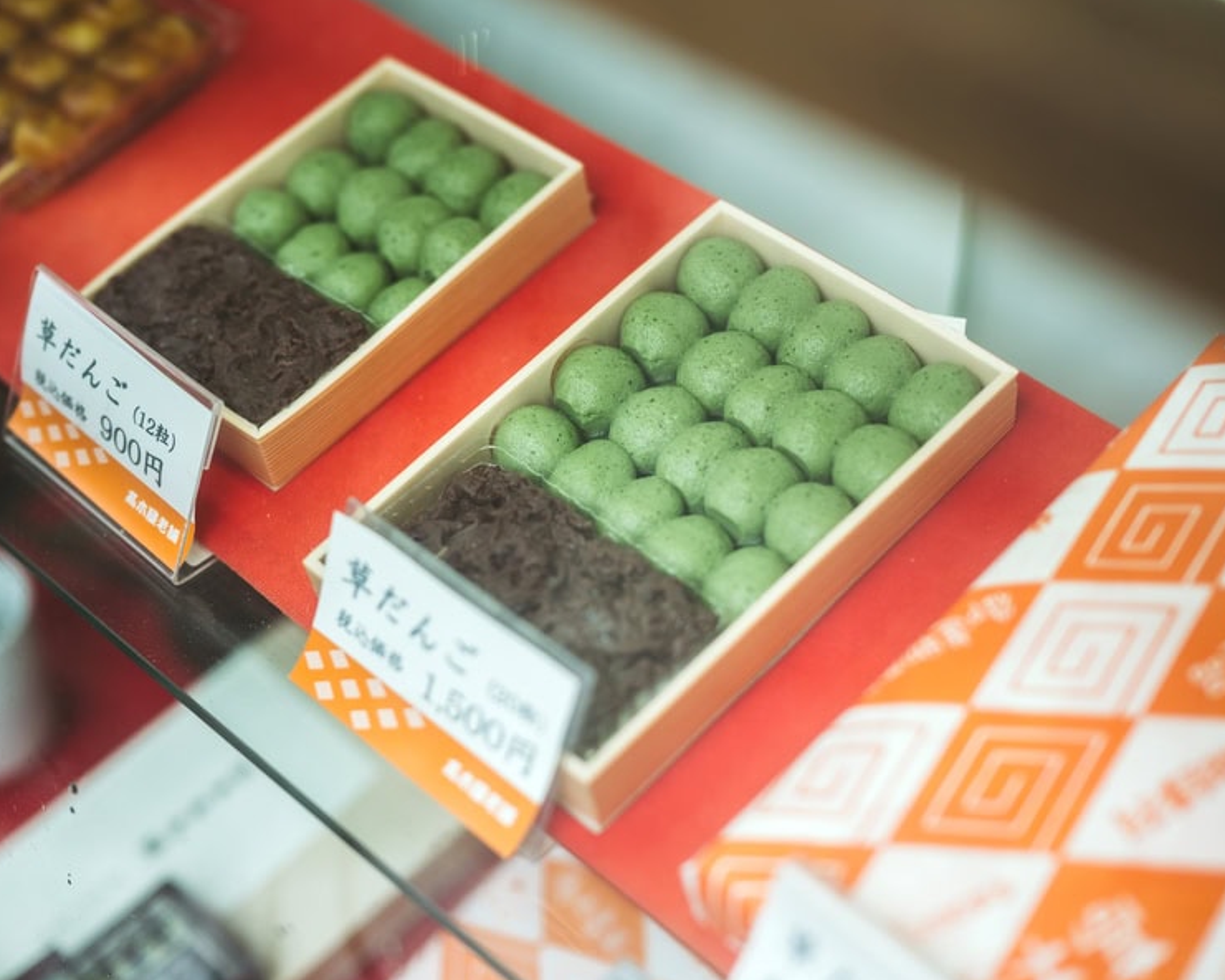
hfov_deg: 33.0
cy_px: 491
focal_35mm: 57
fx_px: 2067
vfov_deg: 26.7
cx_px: 521
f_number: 1.8
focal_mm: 50
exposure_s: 1/2000
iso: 400
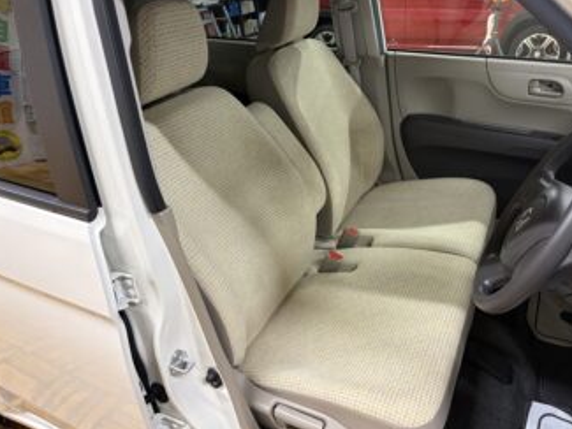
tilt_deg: -28.8
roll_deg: +4.3
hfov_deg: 63.4
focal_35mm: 28
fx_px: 463
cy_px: 214
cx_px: 299
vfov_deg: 49.8
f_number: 1.6
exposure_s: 1/50
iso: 200
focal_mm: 5.96
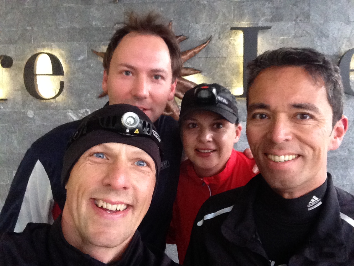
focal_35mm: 35
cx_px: 177
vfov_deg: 40.7
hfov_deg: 52.6
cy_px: 133
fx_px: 358
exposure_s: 1/15
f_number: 2.4
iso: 500
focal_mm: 2.18
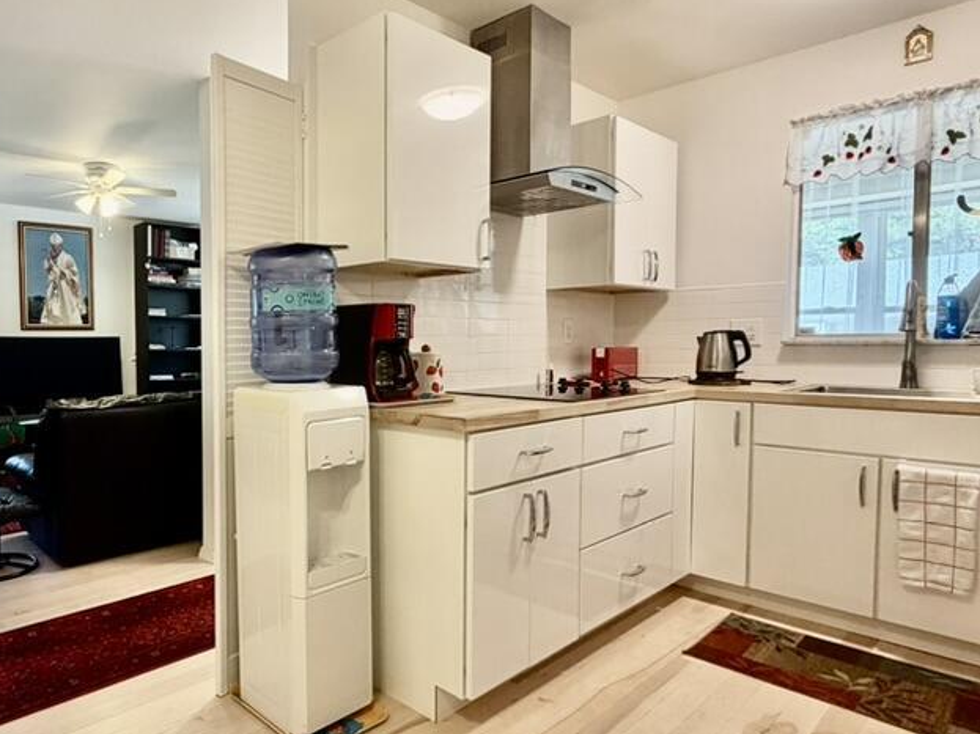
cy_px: 368
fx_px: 651
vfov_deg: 58.9
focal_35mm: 23
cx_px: 277
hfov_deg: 70.2
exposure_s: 1/120
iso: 160
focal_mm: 2.22
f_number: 2.2
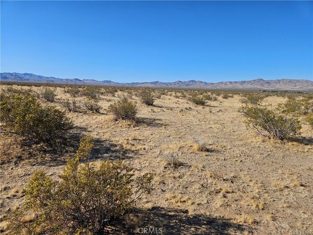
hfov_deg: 73.9
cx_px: 156
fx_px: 208
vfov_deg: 58.9
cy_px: 118
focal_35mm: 23
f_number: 1.8
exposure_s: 1/2723
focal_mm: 5.4
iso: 25
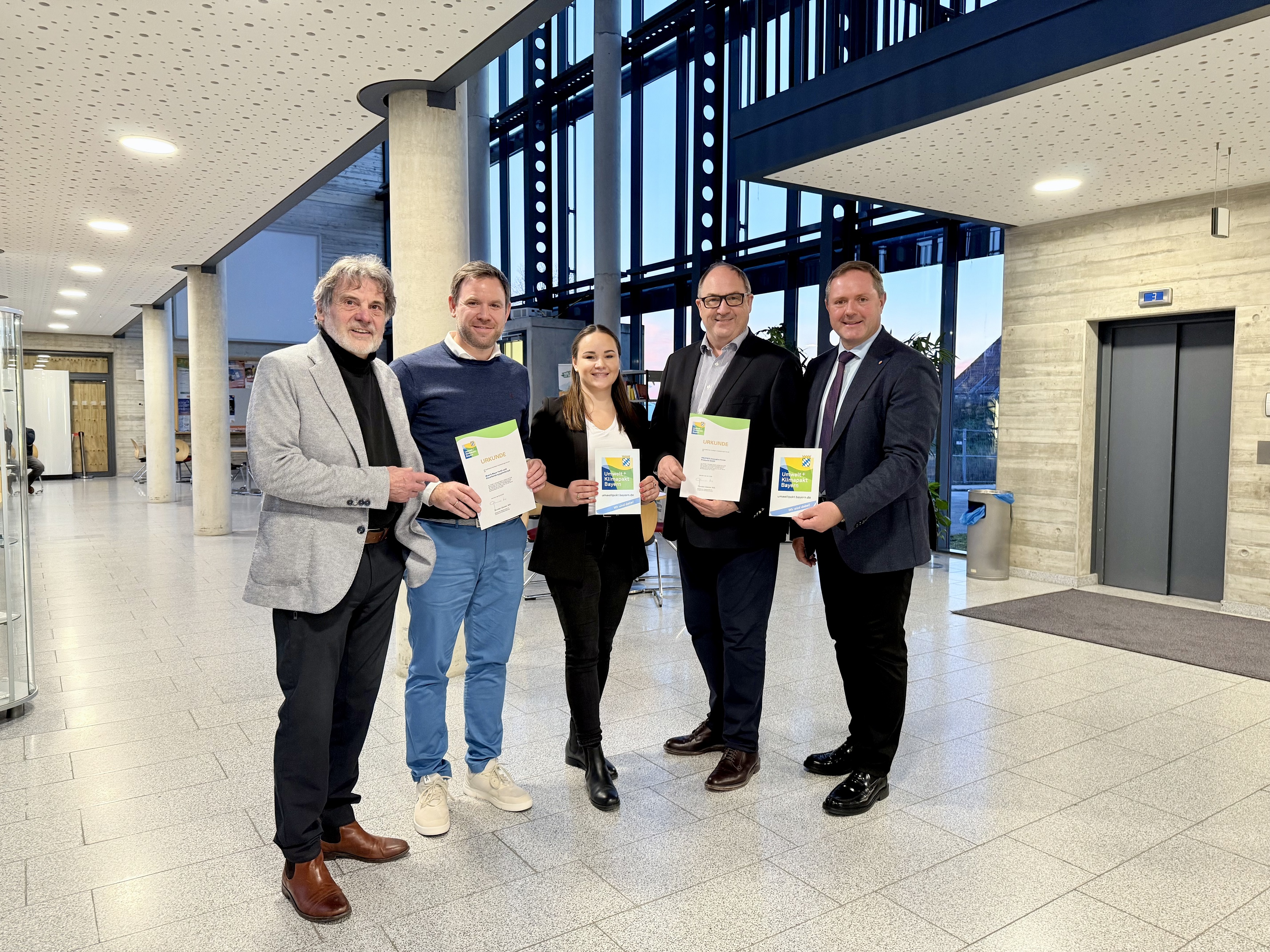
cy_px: 476
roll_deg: -0.7
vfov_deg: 56.8
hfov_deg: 71.6
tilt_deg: -3.2
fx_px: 881
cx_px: 635
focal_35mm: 24
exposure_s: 1/50
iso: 250
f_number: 1.78
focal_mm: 6.76
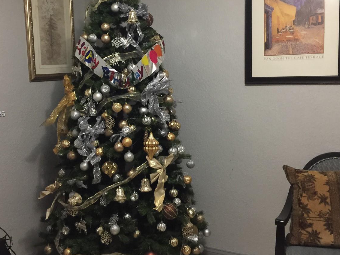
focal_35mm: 41
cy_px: 114
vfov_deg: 35.1
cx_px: 152
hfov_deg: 45.7
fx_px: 403
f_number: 2.2
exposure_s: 1/4
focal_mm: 4.15
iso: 64
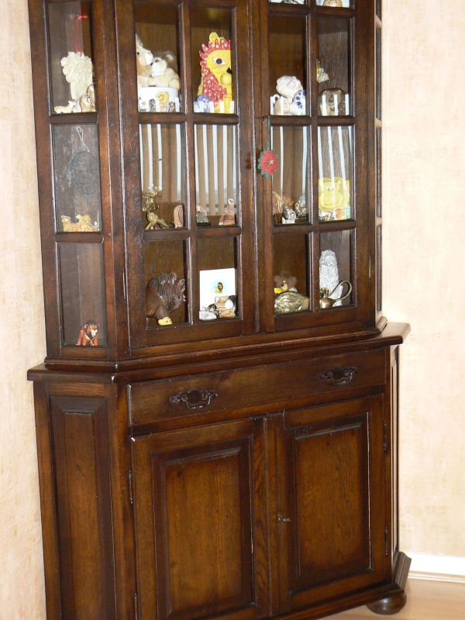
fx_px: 878
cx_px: 232
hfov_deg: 29.7
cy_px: 310
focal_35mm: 49
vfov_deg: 38.9
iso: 200
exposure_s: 1/30
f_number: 2.8
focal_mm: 8.2
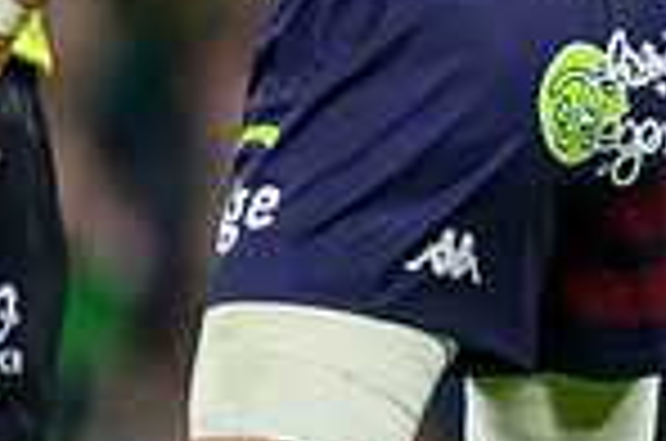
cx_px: 1726
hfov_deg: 0.7
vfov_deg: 0.5
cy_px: -98
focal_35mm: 2925
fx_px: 53996
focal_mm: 560
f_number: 4
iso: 5000
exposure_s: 1/1600
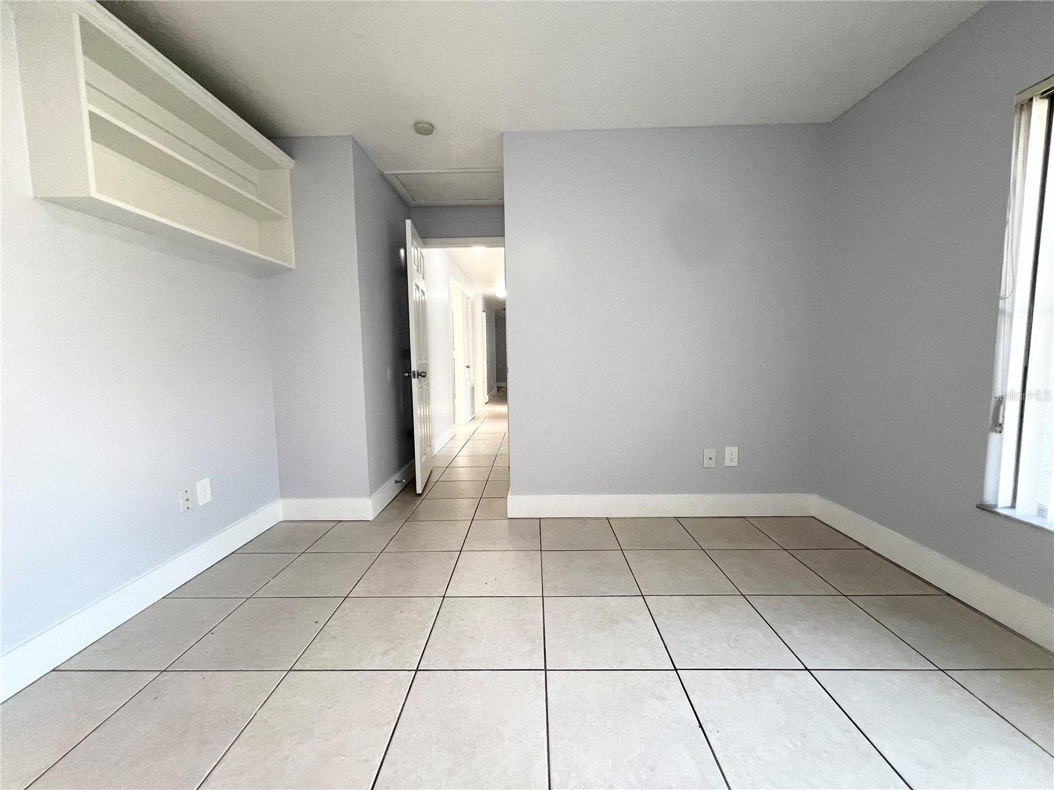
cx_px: 527
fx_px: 396
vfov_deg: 89.9
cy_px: 395
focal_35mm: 13
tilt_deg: -5.7
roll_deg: +1.4
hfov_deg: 106.2
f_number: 1.8
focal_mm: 1.57
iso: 160
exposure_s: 1/120
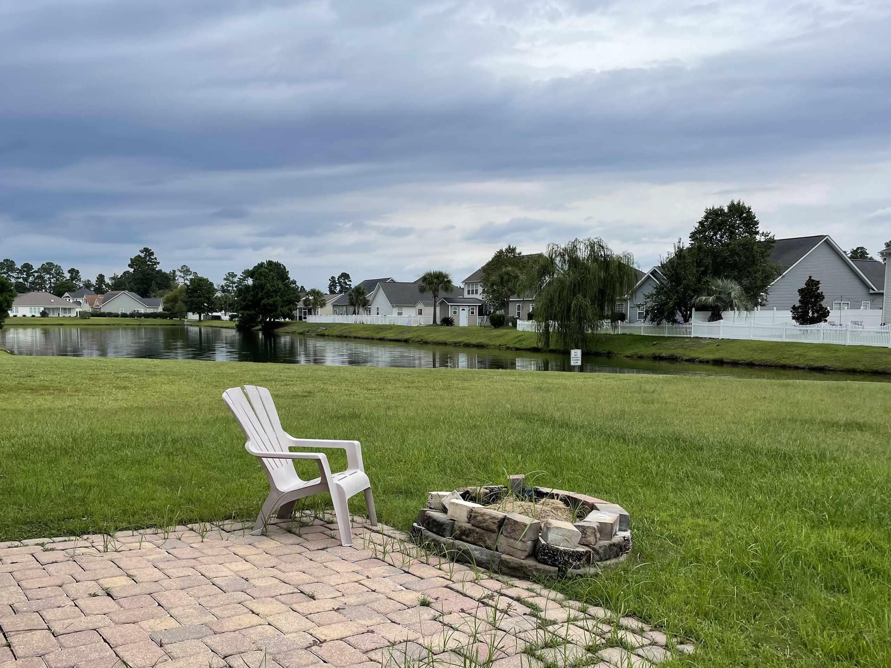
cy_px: 389
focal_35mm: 31
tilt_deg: -4.6
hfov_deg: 58.3
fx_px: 798
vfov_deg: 45.3
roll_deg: -0.2
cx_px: 419
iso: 32
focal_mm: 4.2
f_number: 1.6
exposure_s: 1/1825
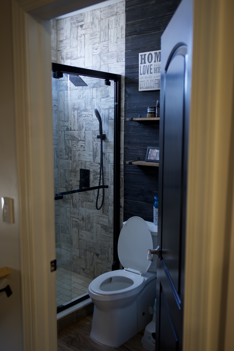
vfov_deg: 54.4
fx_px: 341
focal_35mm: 35
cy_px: 176
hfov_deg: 37.9
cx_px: 117
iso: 125
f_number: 2.2
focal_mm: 35
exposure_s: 1/30
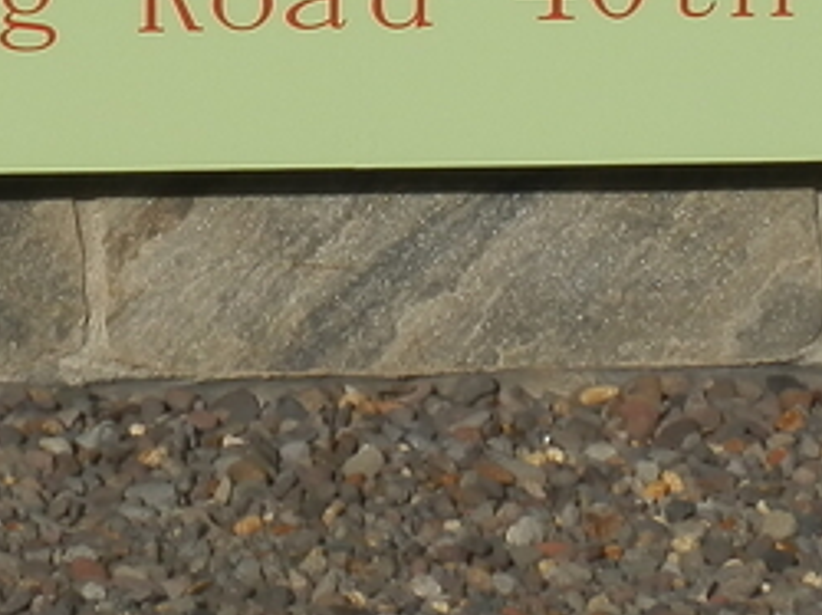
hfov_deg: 8.9
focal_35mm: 221
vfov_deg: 6.7
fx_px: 5243
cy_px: -181
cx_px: 135
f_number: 10.7
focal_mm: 8.3
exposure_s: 1/250
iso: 80
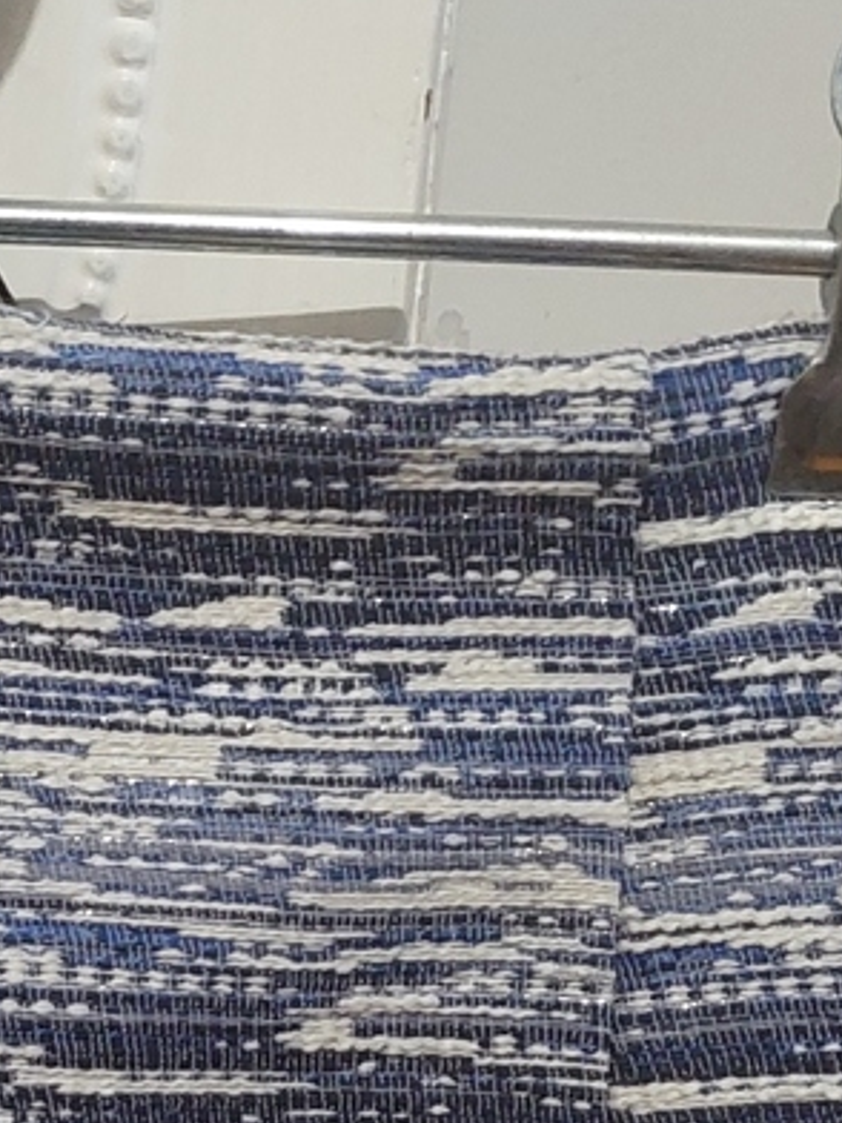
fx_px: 3178
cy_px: 2077
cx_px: -106
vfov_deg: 16.5
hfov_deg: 14.7
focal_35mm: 98
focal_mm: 5.23
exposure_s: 1/33
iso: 500
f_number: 1.8
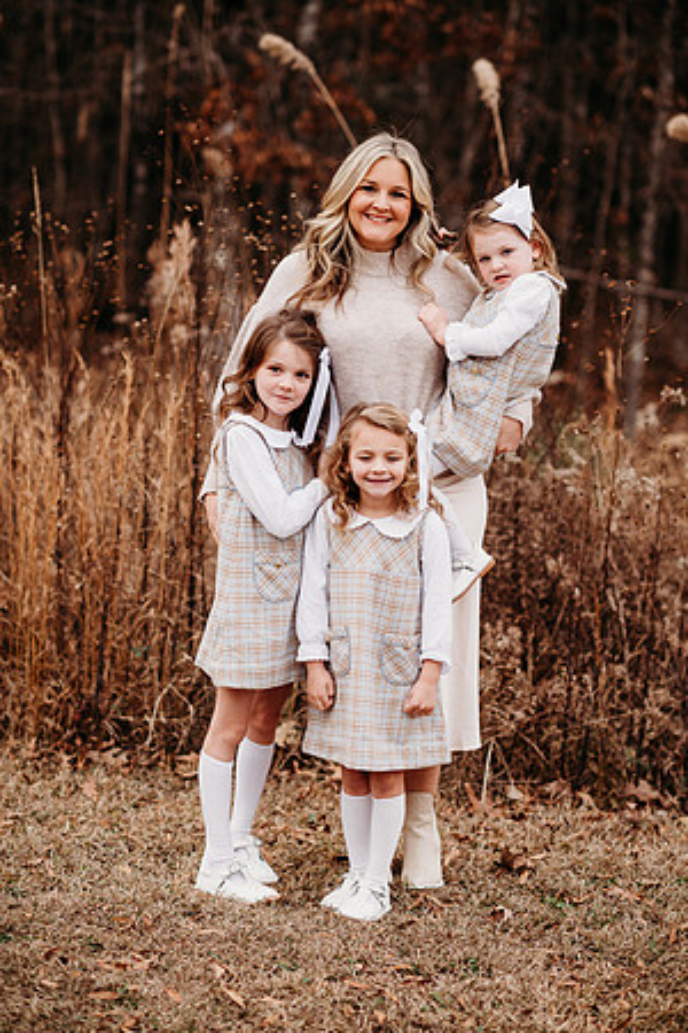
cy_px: 516
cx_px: 344
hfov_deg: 16.1
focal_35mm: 85
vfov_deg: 23.9
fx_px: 2436
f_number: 2.5
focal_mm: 85
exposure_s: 1/400
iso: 125
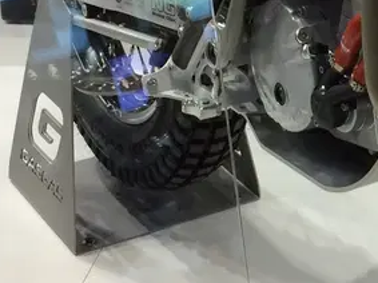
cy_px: -61
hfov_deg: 15.4
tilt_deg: -18.7
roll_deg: -1.0
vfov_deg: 11.8
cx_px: 474
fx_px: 1343
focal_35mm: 123
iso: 40
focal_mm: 4.15
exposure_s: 1/33
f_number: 2.2
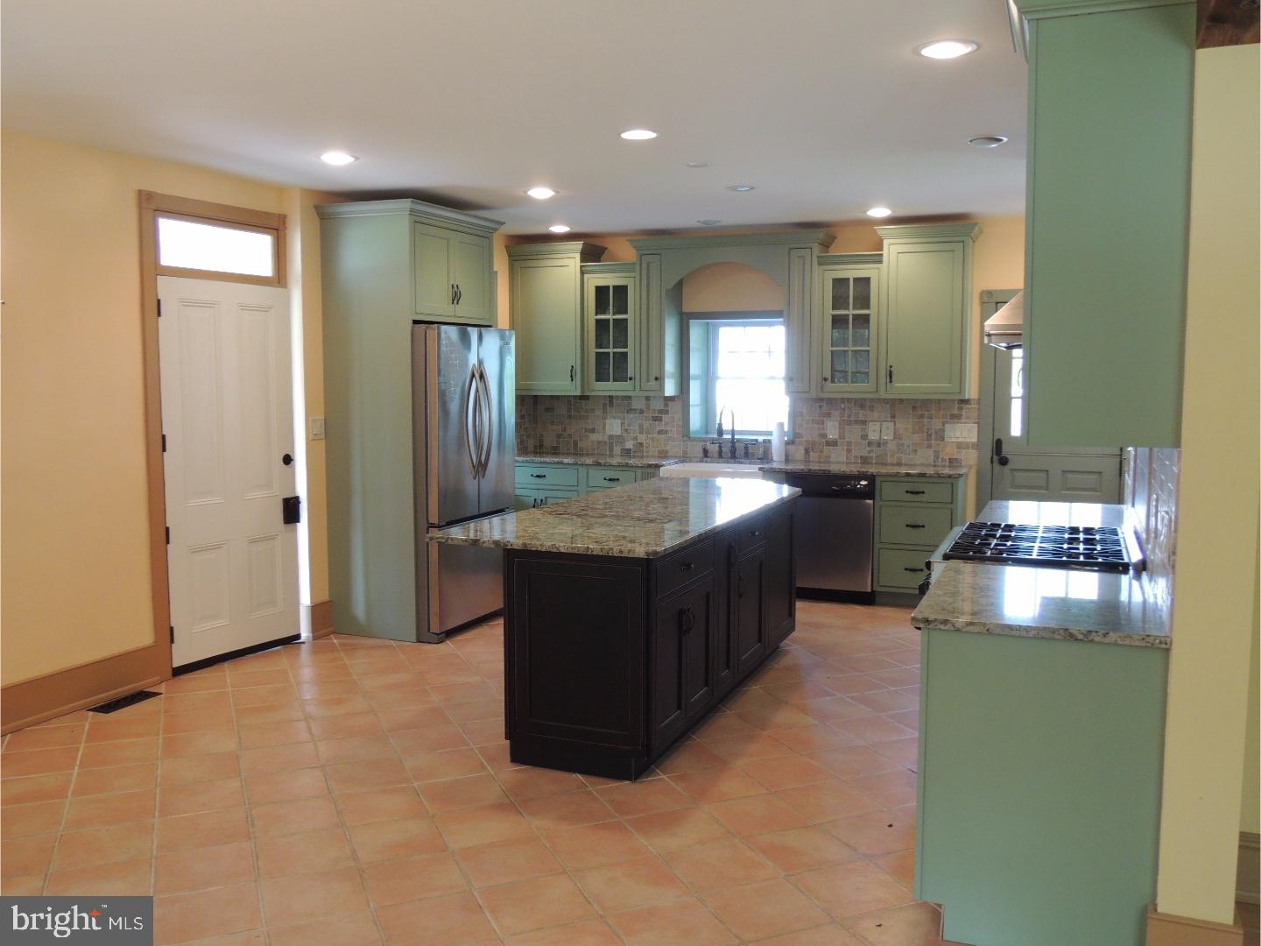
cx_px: 630
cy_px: 473
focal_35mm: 30
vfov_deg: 46.8
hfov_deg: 60.0
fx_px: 1093
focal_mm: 5.3
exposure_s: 1/30
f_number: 3.1
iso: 280
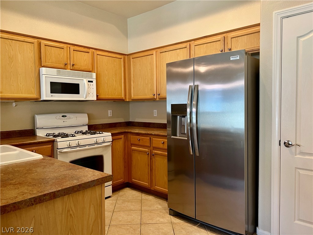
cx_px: 156
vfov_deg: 53.1
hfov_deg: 67.3
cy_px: 118
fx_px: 235
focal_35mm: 26
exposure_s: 1/60
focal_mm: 5.7
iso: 125
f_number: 1.5
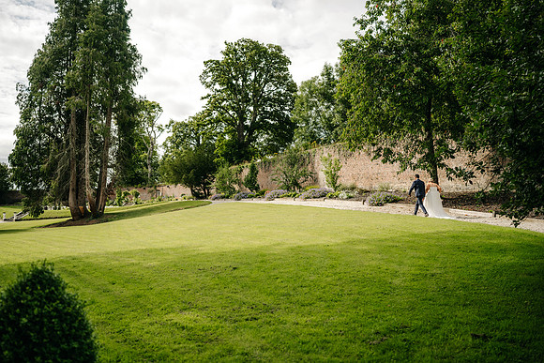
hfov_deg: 54.4
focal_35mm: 35
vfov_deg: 37.9
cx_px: 272
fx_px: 529
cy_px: 182
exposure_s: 1/4000
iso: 100
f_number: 2
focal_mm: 35
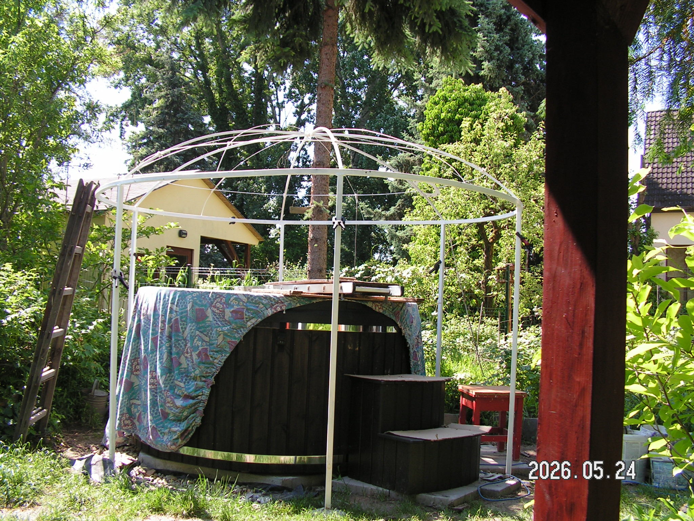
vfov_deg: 39.7
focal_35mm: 36
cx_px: 347
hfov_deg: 51.4
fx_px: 722
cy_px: 260
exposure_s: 1/200
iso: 64
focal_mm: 6
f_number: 3.2
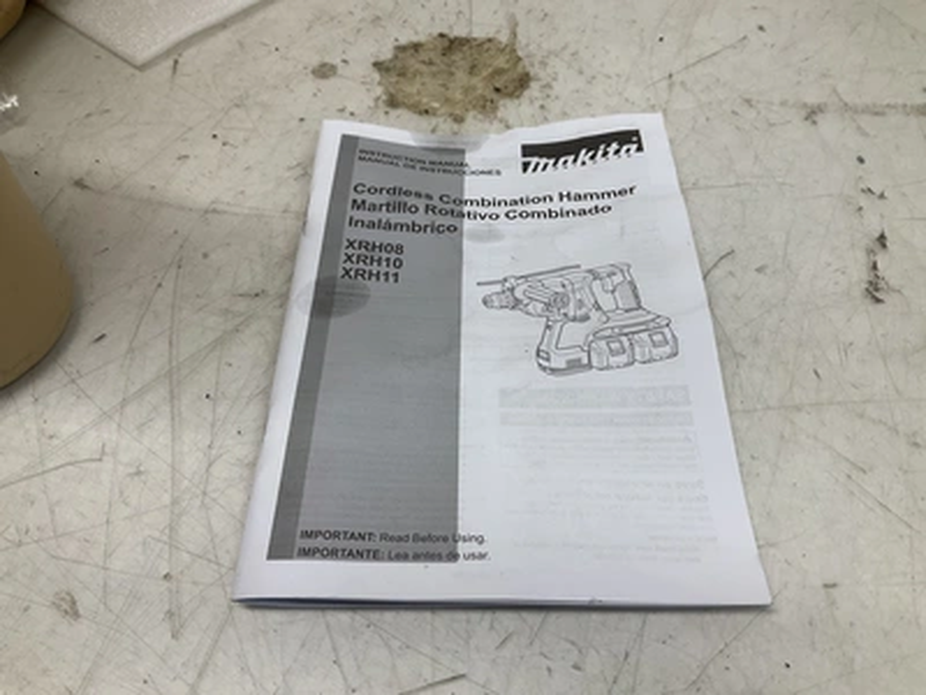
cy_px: 348
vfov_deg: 48.2
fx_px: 776
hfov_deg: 61.7
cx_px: 463
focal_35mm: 29
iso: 25
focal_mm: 3
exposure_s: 1/120
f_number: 1.8
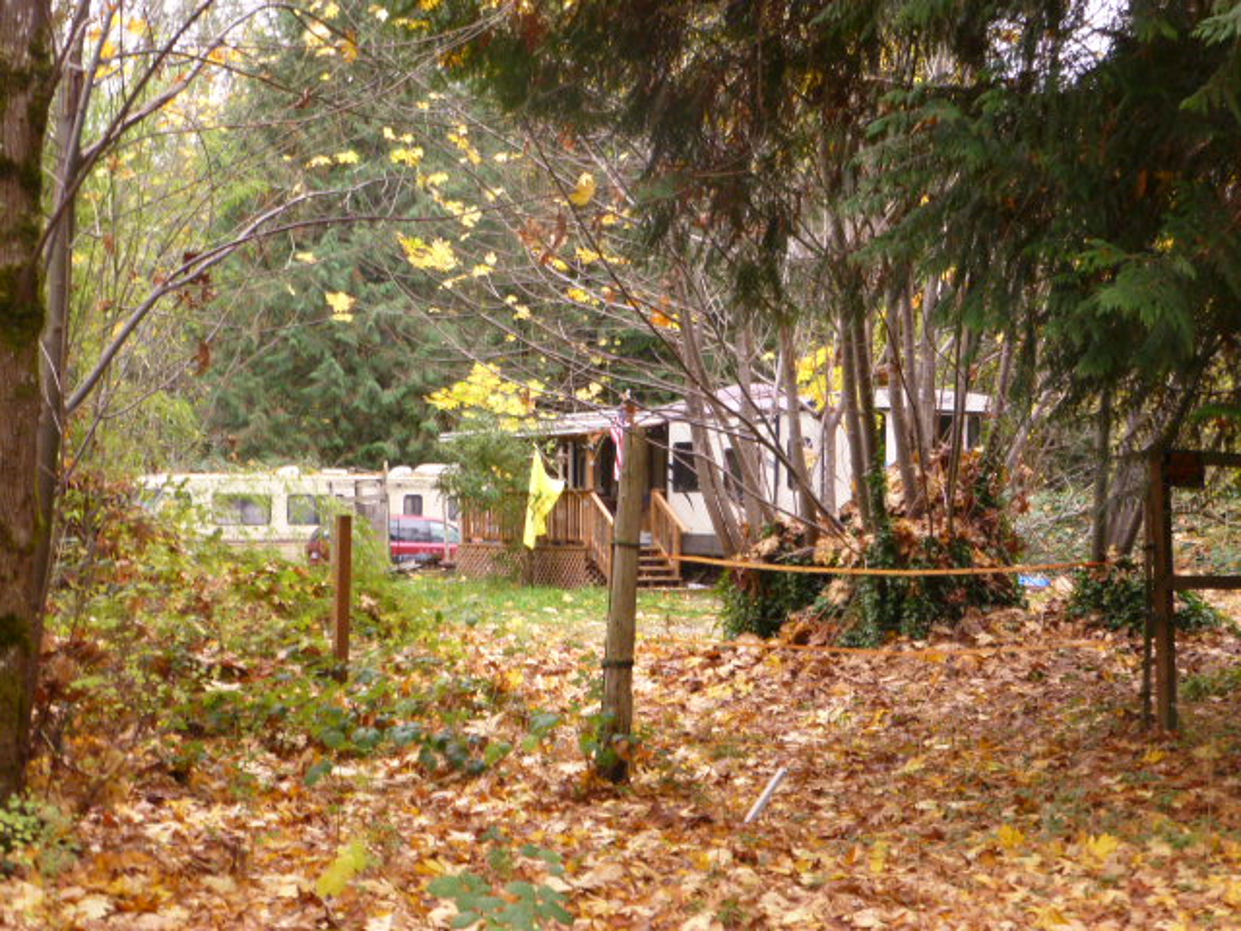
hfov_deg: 29.4
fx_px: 2366
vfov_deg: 22.3
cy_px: 466
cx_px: 620
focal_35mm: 66
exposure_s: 1/30
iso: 400
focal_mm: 11.7
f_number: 4.9
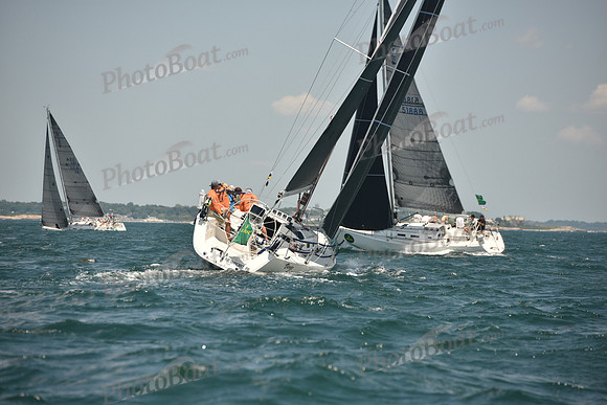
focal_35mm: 200
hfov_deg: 10.3
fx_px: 3373
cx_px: 304
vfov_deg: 6.9
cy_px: 202
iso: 320
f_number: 5.6
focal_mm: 200
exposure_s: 1/1250
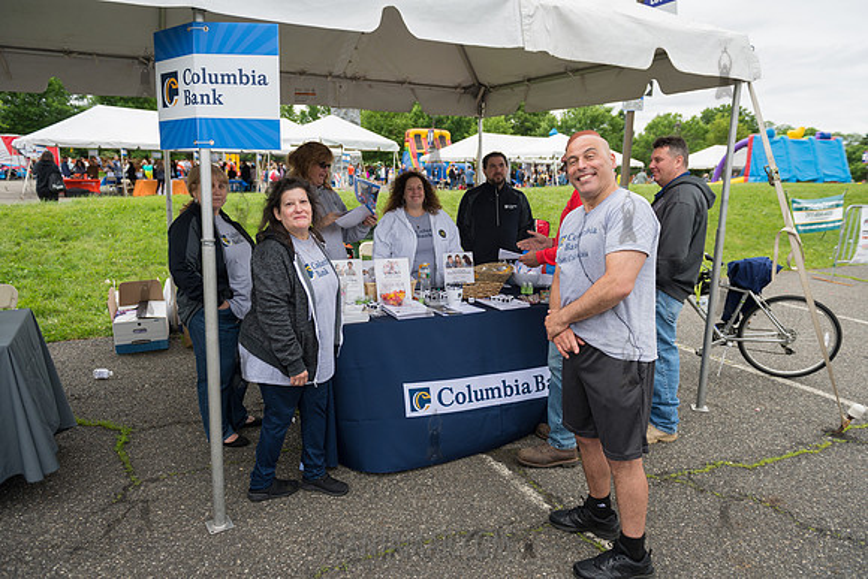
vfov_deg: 53.2
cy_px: 290
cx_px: 434
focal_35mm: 24
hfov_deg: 73.7
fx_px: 579
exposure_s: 1/800
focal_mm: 24
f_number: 3.5
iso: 200
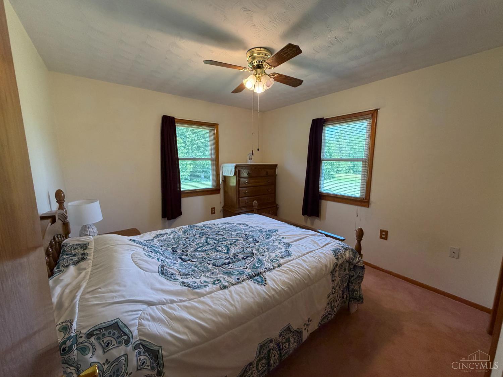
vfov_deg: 85.7
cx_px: 252
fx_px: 203
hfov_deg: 102.1
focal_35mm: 14
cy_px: 188
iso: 320
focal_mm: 2.22
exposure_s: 1/120
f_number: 2.2
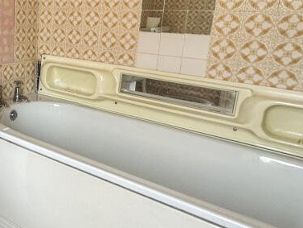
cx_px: 2
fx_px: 333
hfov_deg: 42.4
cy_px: 80
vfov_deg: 37.4
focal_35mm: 38
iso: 100
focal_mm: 2.22
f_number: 2.2
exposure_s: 1/100
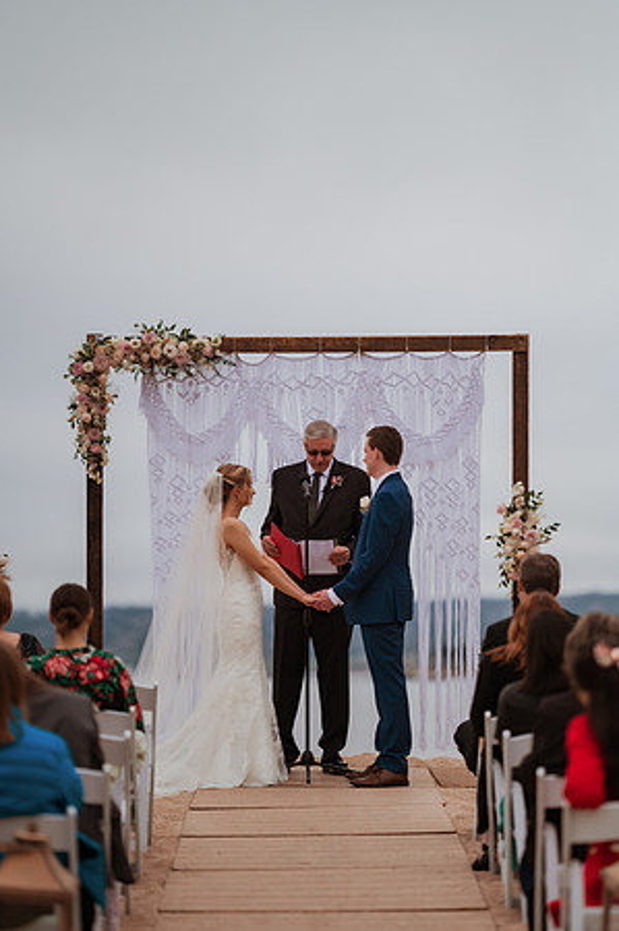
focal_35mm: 135
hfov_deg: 10.1
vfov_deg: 15.2
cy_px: 466
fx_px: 3490
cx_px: 310
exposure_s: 1/4000
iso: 500
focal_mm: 135
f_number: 1.8
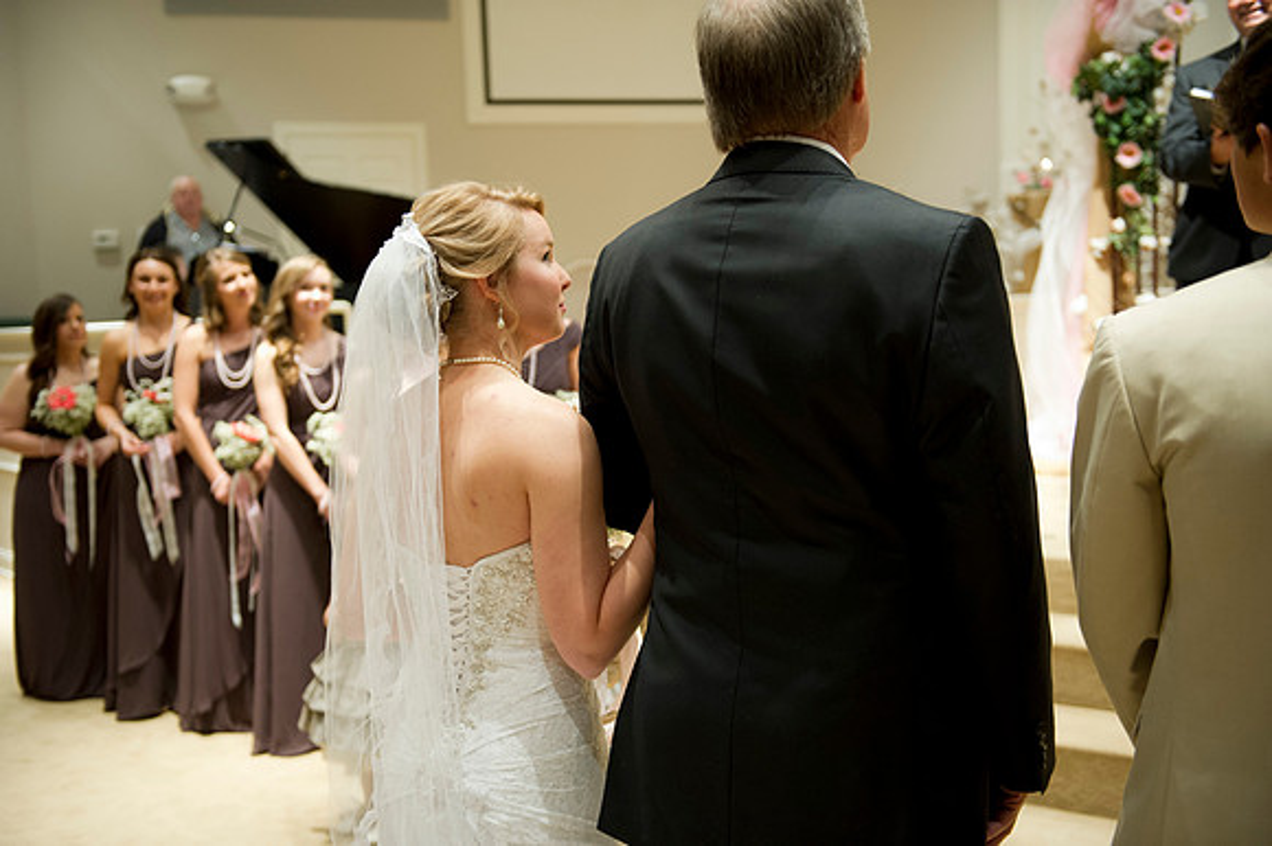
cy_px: 423
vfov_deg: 33.4
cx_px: 636
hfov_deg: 48.5
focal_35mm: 40
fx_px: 1412
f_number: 2.8
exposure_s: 1/100
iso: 1600
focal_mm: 40
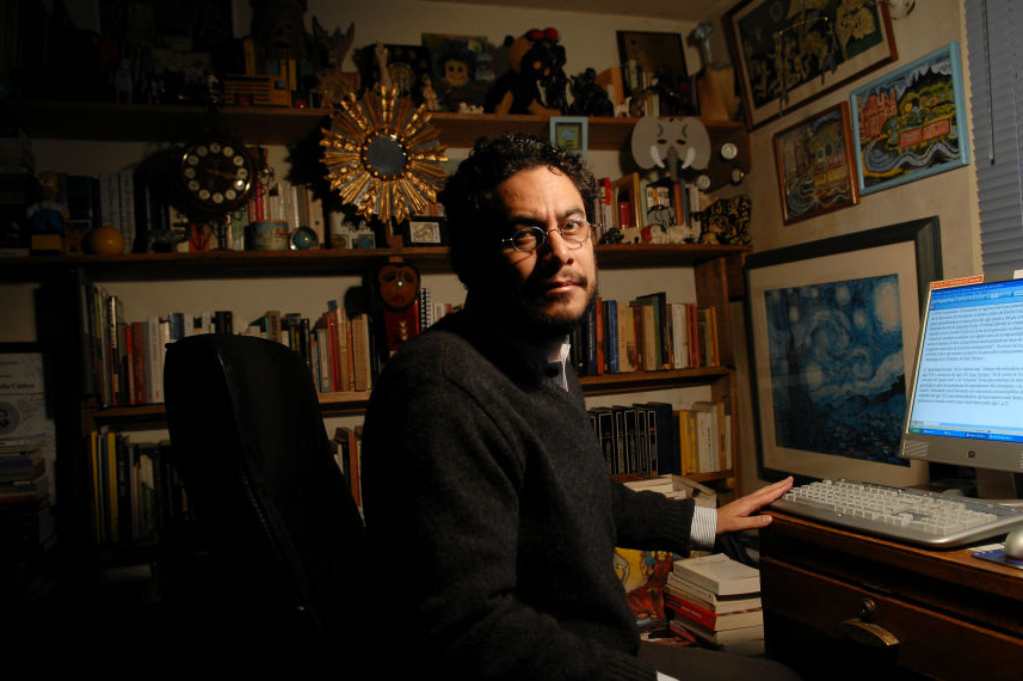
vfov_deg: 42.2
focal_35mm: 31
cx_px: 553
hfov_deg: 60.2
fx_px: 880
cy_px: 382
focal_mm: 18
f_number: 3.5
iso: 400
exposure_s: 1/30
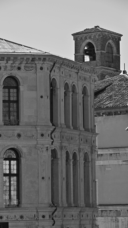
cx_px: 63
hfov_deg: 5.5
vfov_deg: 9.8
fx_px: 1333
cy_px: 114
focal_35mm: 221
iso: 200
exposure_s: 1/100
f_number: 16
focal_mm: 210
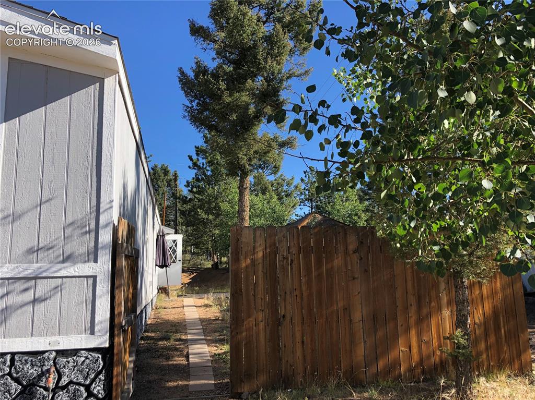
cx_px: 268
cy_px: 200
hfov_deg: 63.5
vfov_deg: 49.7
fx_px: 433
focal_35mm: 28
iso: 20
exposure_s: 1/889
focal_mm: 3.99
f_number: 1.8
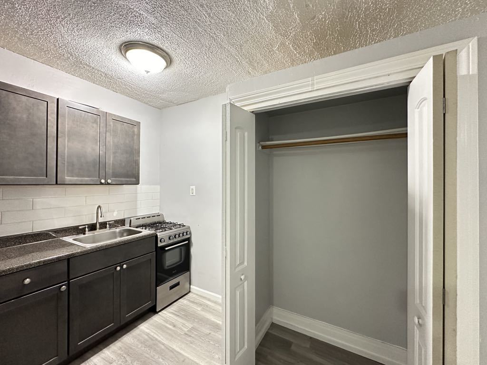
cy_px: 182
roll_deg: -0.7
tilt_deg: +0.7
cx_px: 244
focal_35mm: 14
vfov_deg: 85.7
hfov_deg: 102.1
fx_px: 197
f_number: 2.2
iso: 800
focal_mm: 2.22
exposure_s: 1/60
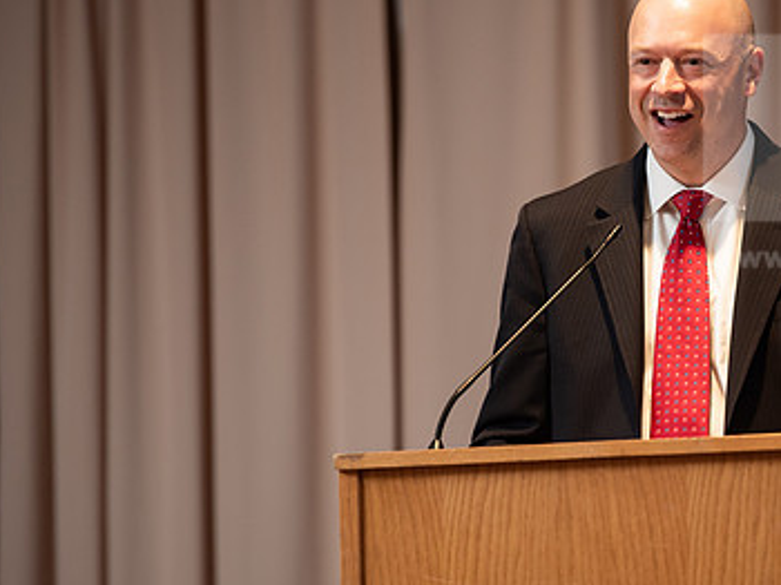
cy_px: 305
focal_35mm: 295
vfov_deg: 5.0
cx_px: 636
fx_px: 6651
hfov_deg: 6.7
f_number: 3.2
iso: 1250
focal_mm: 185
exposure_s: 1/200
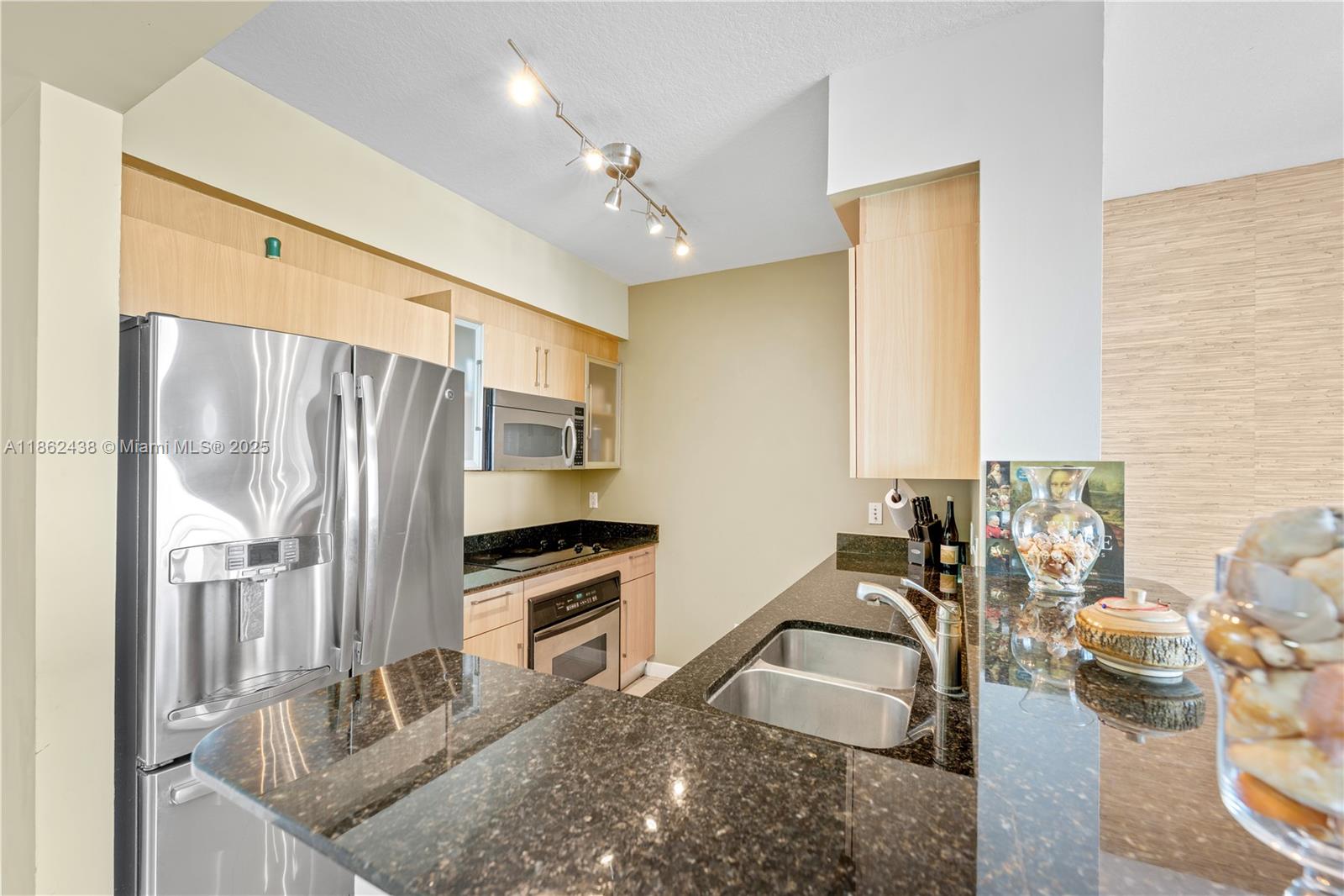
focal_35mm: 14
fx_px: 523
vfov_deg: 81.2
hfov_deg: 104.3
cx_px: 672
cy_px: 448
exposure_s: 1.3
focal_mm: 14
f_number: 8
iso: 64
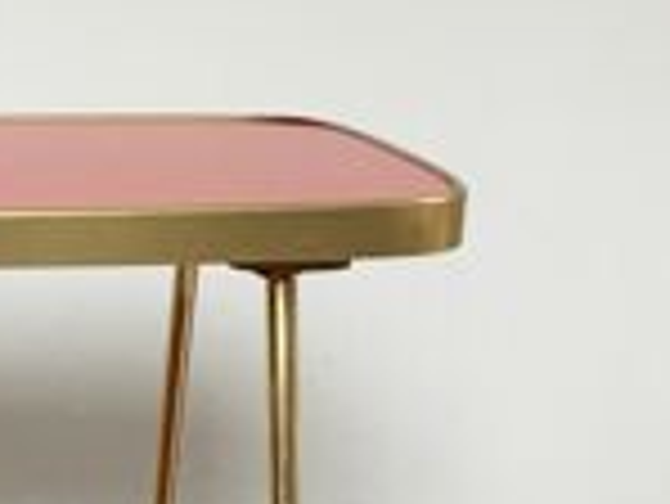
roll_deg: +0.0
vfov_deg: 12.1
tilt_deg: -20.6
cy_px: 752
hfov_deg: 15.9
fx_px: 2266
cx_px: -220
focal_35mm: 117
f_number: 2.2
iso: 32
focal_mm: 4.15
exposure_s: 1/30
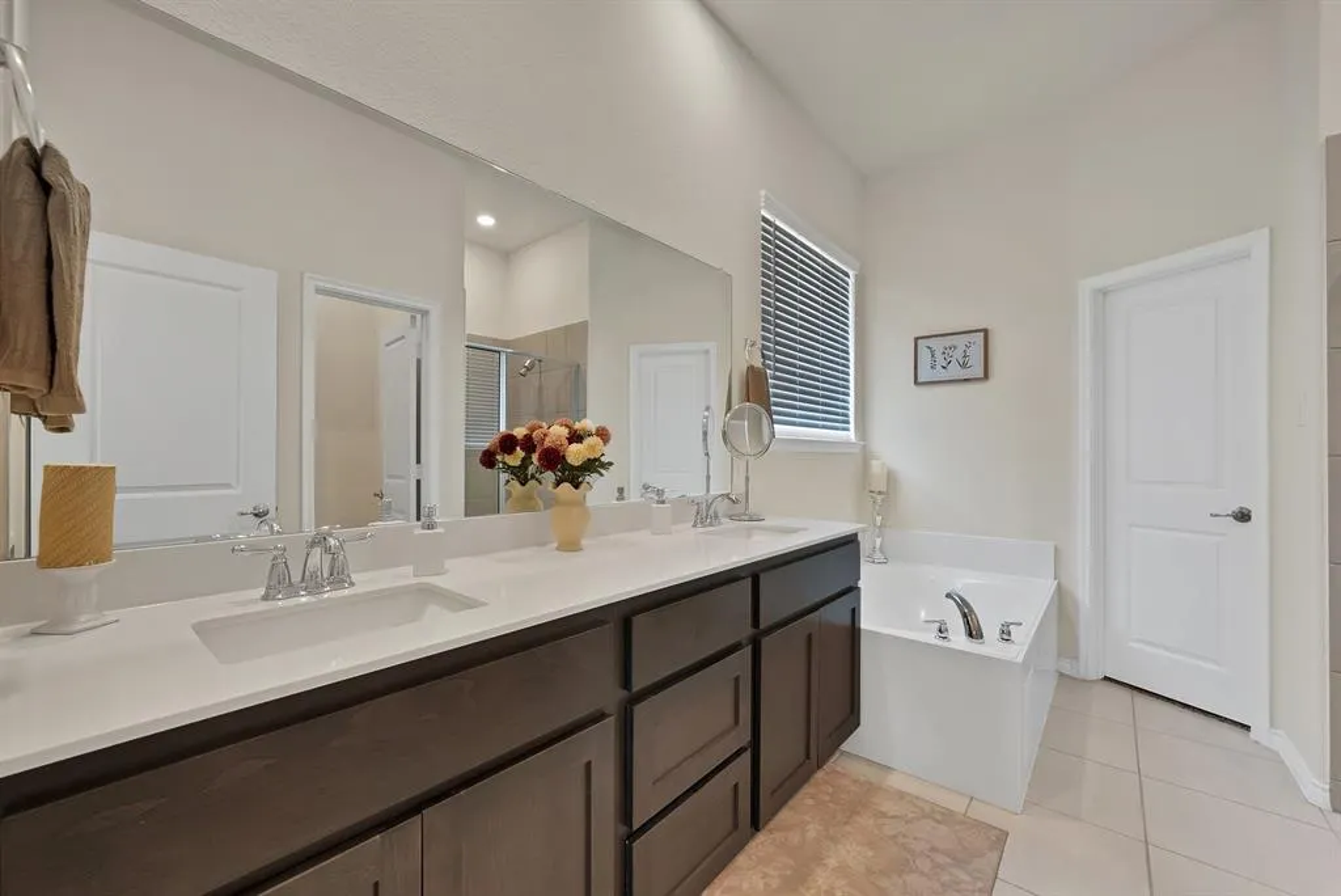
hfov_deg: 108.3
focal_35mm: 13
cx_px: 670
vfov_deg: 85.5
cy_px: 448
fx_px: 485
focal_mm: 13
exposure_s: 1/5
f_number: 8
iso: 640
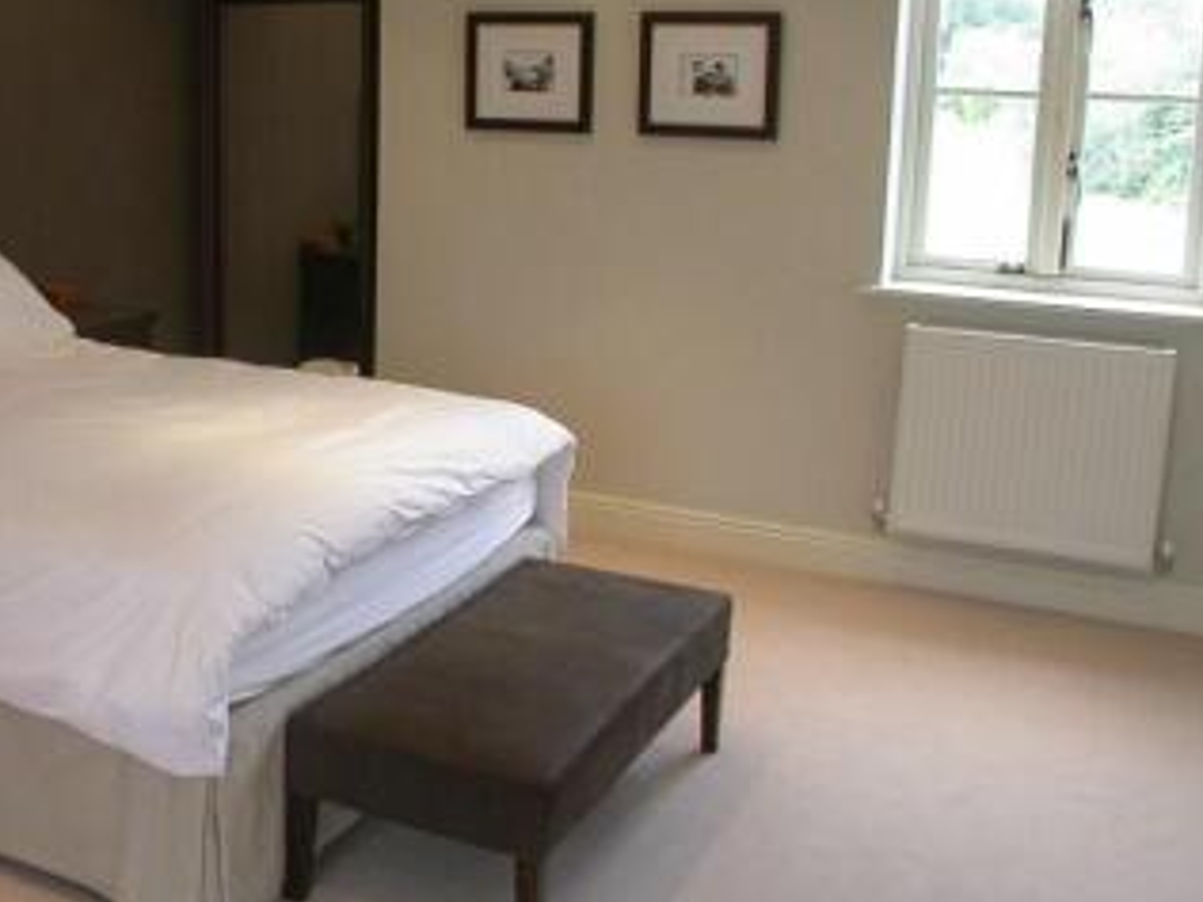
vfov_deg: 20.9
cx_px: 185
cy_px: 306
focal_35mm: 70
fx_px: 2433
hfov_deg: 27.1
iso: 100
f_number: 2.6
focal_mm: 7.85
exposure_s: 1/45.1
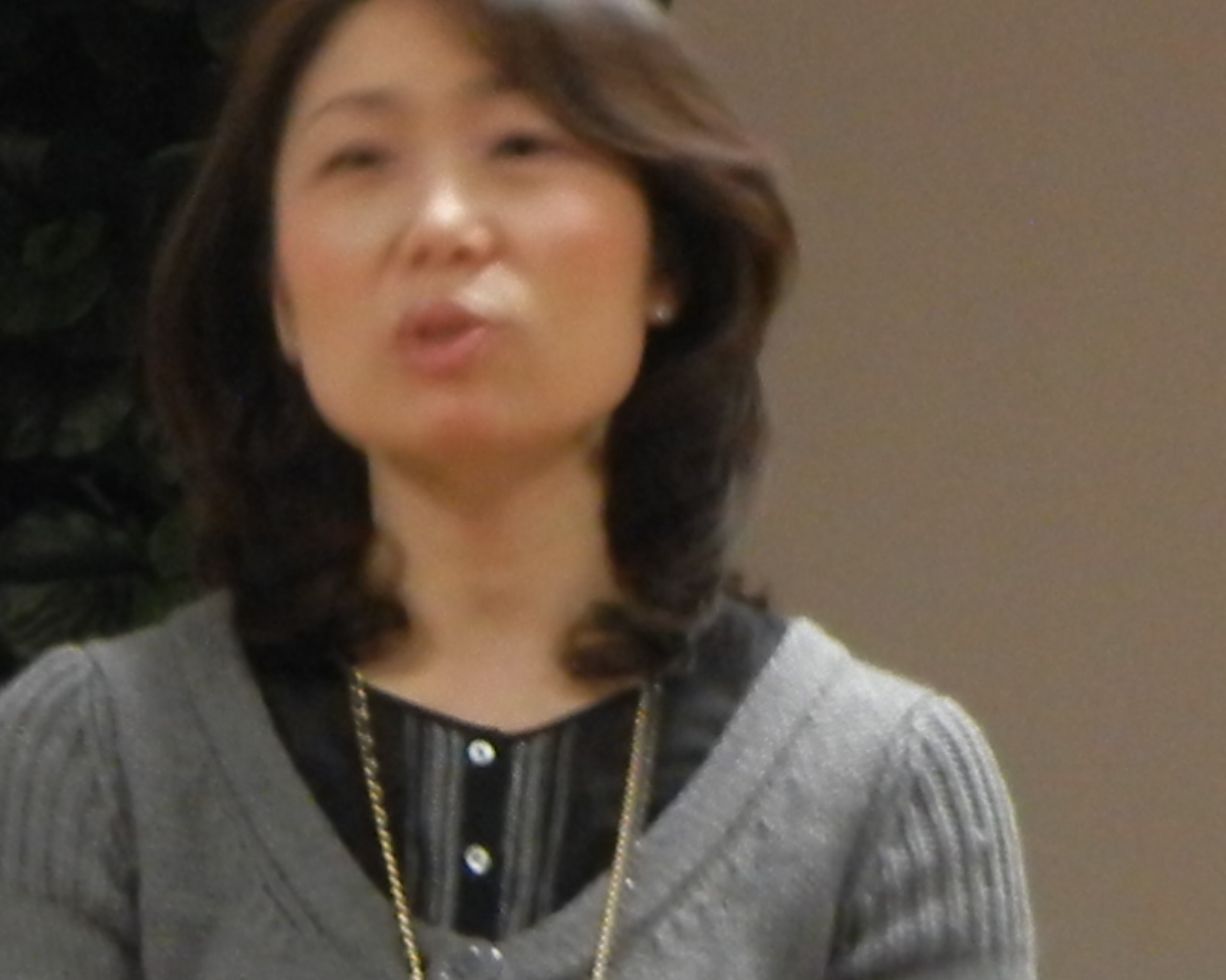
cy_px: 737
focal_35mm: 287
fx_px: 10411
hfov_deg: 6.7
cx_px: 1331
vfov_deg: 5.4
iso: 308
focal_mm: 10.6
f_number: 4
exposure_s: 1/15
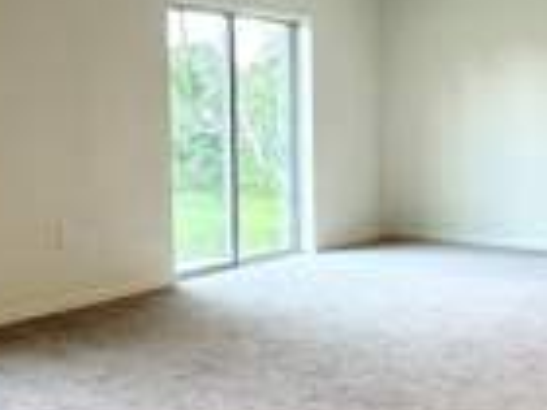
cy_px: 172
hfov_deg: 37.4
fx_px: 758
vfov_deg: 30.2
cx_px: 66
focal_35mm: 48
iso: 80
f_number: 2.2
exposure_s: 1/120
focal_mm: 2.22
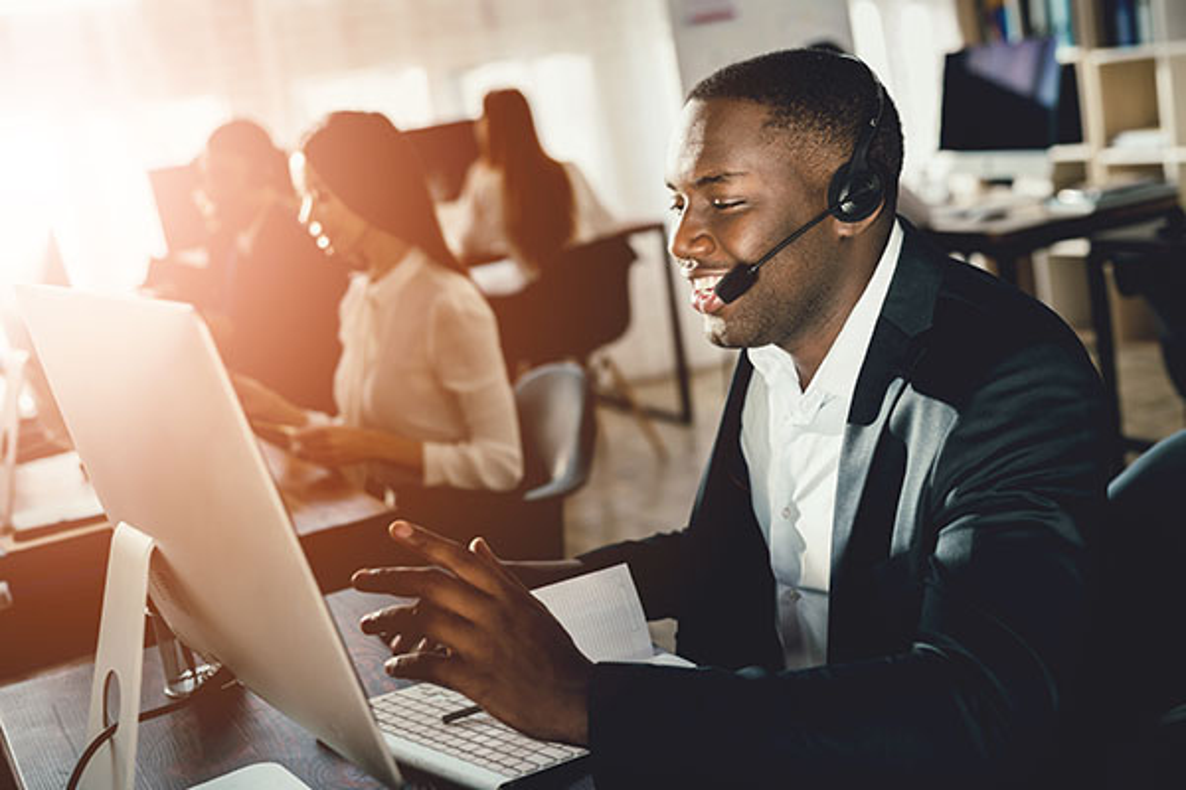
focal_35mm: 50
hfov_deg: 39.6
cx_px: 593
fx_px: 1647
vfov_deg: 27.0
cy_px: 395
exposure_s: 1/160
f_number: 2.8
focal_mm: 50
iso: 100
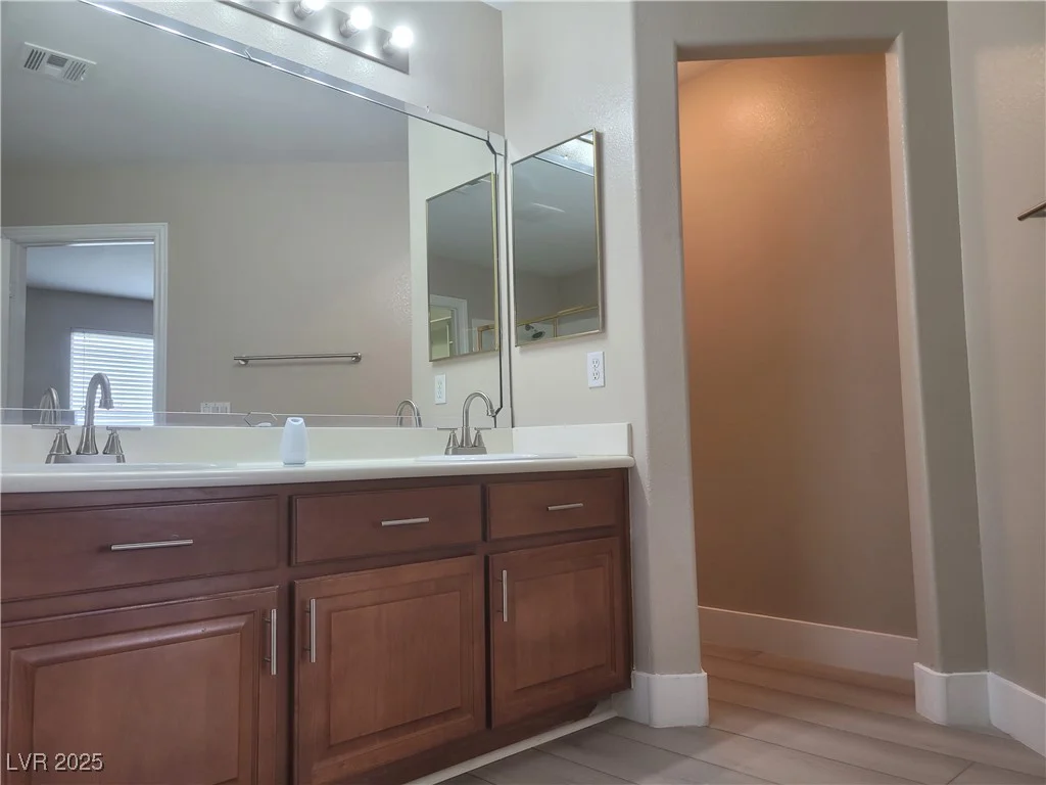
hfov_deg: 67.3
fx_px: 786
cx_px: 523
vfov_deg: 53.1
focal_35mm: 26
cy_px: 392
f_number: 1.8
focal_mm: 5.4
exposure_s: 1/120
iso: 80
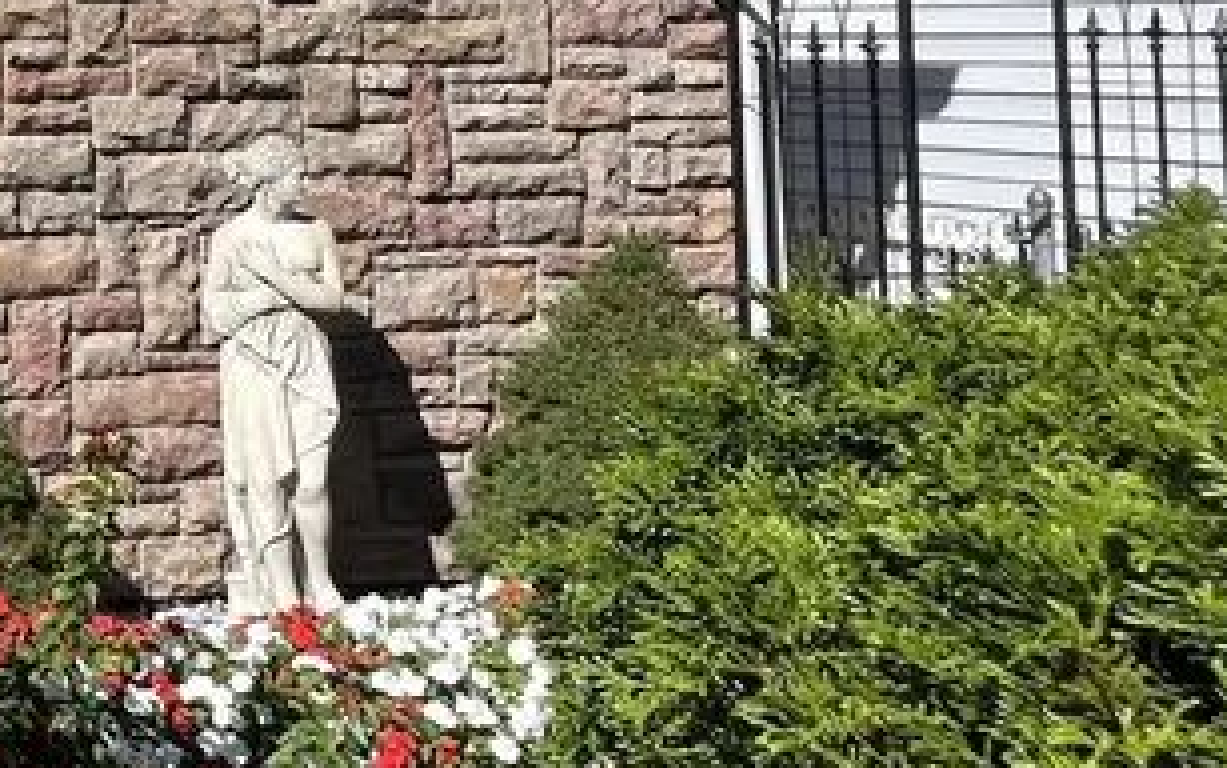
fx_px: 1539
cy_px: -24
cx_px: -631
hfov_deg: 28.1
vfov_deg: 26.3
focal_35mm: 46
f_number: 1.8
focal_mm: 1.57
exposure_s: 1/1908
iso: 32
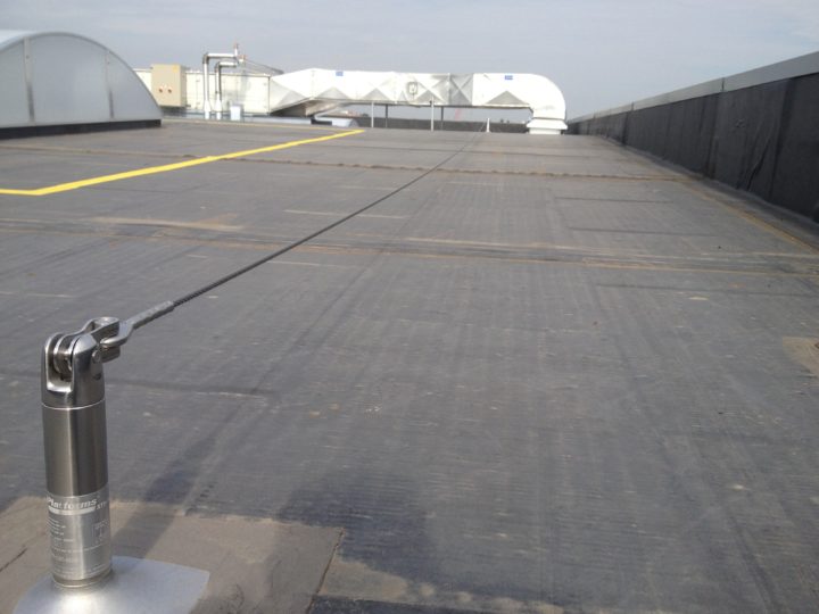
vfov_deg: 40.7
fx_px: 828
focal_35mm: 35
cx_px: 410
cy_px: 307
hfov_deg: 52.6
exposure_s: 1/1672
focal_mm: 4.28
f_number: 2.4
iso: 50
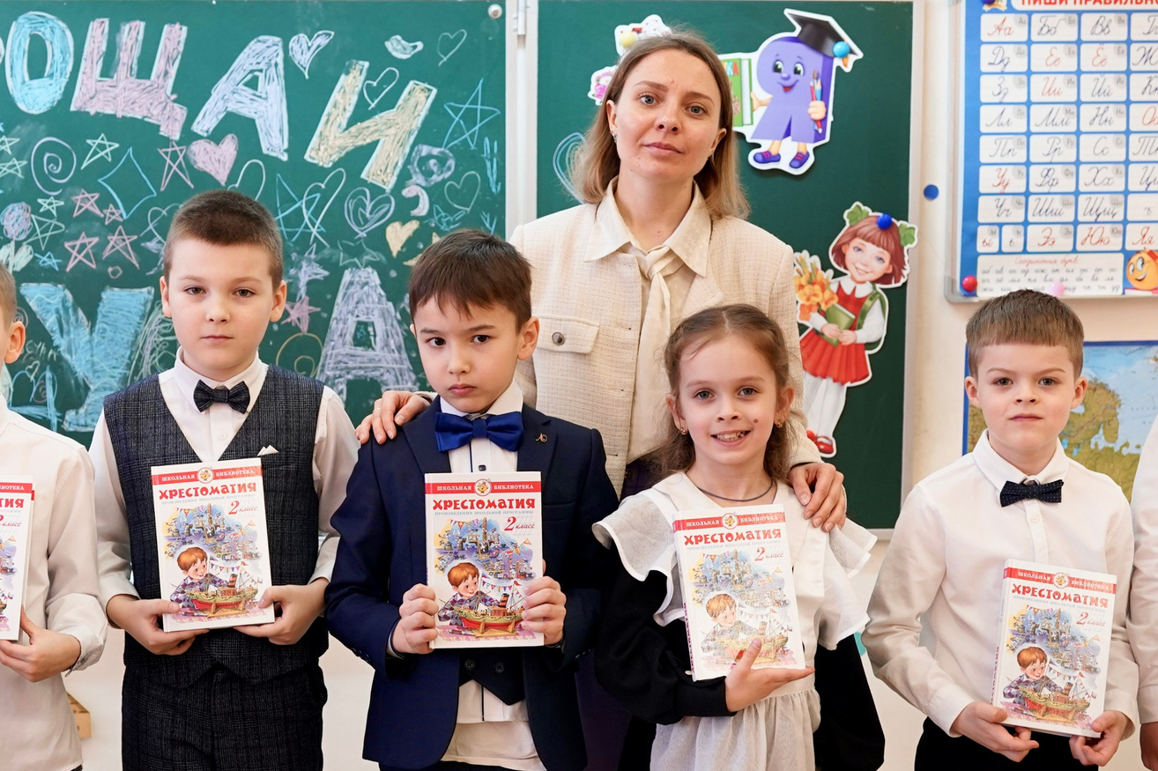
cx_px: 510
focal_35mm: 77
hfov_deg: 26.3
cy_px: 552
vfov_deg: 17.6
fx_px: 2475
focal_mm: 39.5
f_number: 3.5
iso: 1000
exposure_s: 1/125
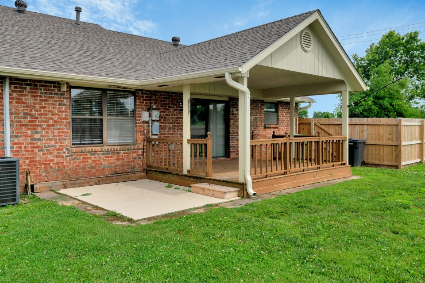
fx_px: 342
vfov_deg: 45.0
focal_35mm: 29
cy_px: 142
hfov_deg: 63.7
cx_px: 212
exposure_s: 1/80
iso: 100
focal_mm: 29
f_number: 6.3
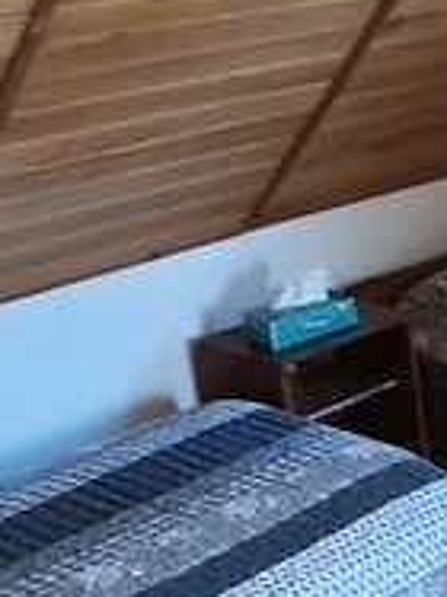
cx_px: 741
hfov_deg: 15.9
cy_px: 415
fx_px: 1413
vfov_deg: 23.7
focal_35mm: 82
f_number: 2.2
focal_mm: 1.67
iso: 500
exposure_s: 1/33.3
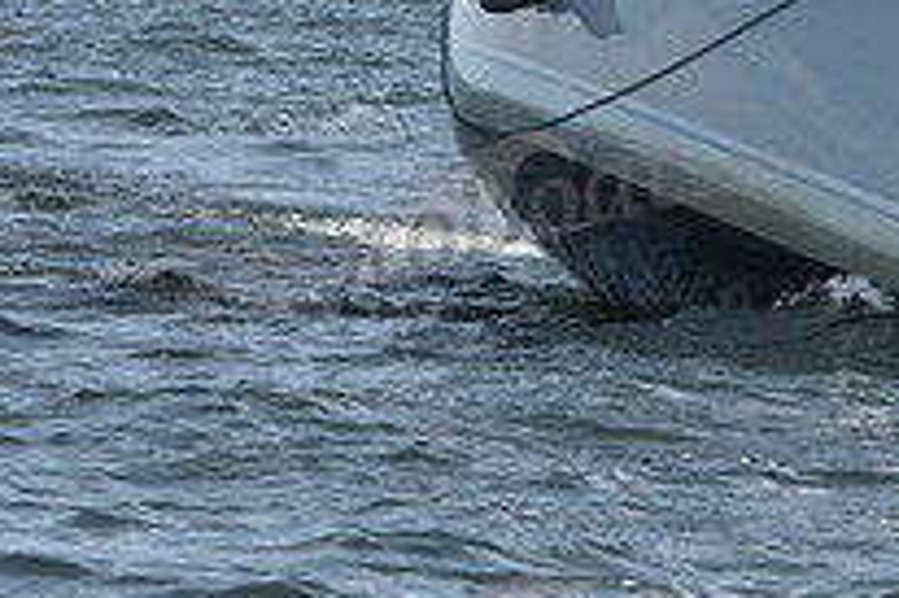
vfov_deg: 3.0
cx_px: 1026
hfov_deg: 4.6
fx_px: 11253
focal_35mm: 451
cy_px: -68
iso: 320
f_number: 10
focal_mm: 160
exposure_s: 1/1000
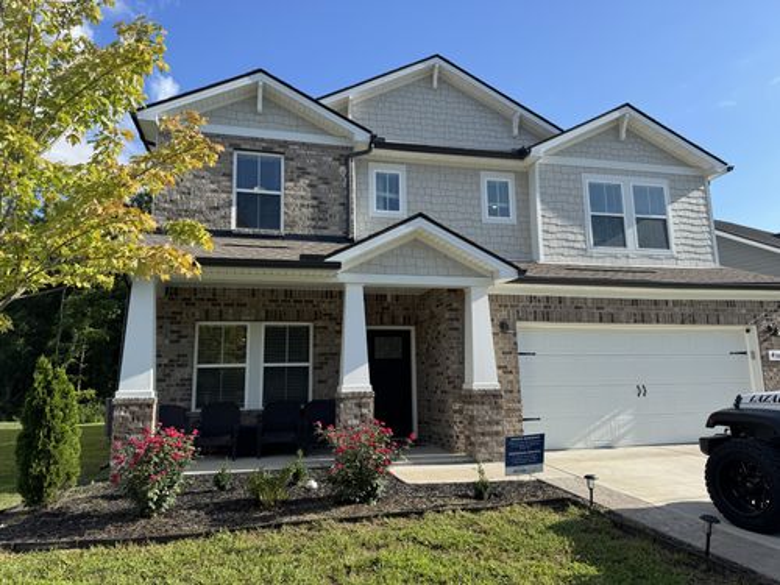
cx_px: 390
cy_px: 292
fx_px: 541
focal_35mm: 24
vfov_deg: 56.8
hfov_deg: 71.6
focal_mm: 6.76
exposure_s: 1/2604
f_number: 1.78
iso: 80
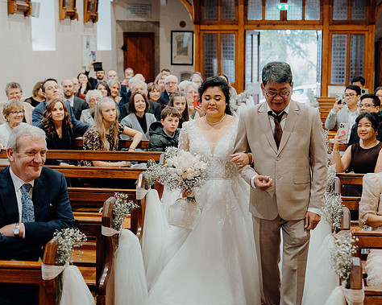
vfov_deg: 24.6
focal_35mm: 62
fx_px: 701
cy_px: 155
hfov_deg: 30.4
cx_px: 227
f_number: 3.5
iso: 3200
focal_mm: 54
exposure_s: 1/160
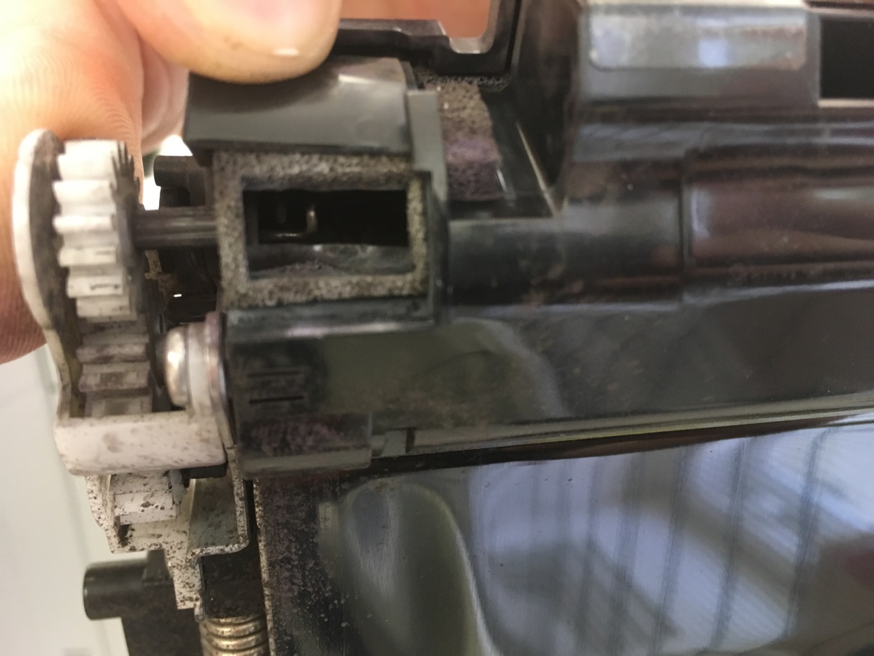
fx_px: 732
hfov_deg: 61.7
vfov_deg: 48.2
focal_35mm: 29
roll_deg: -2.1
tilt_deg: -27.4
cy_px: 328
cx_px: 437
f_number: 2.2
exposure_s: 1/20
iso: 200
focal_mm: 4.15
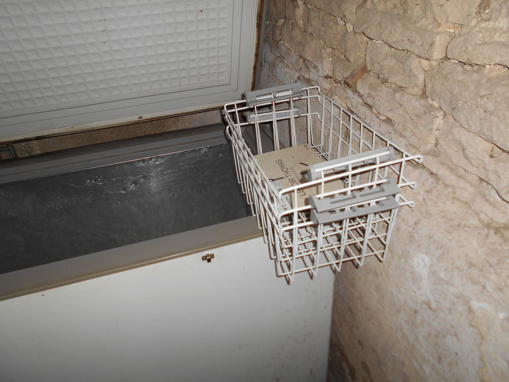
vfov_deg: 53.1
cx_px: 254
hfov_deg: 67.3
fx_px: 382
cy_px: 191
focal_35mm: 26
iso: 80
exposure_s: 1/25
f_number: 3.2
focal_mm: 4.6
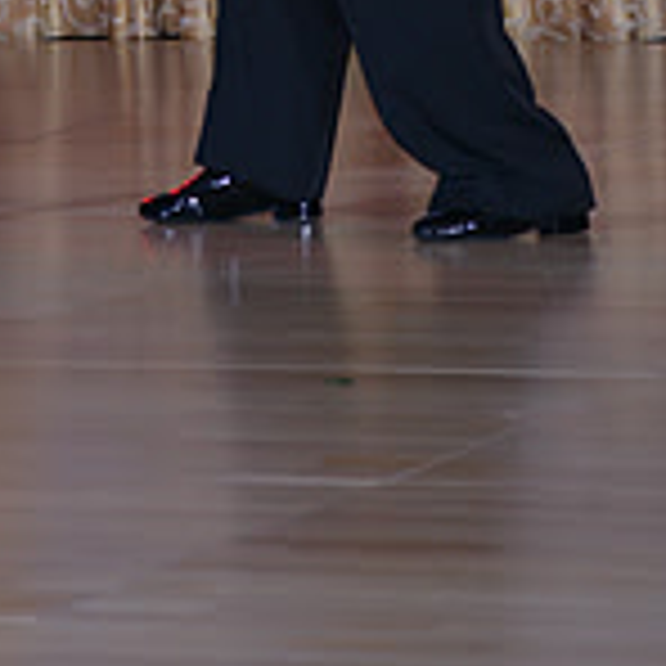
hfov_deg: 4.4
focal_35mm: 400
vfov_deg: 4.3
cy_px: -549
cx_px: 43
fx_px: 8707
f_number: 4.5
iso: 1250
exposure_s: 1/250
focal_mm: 120
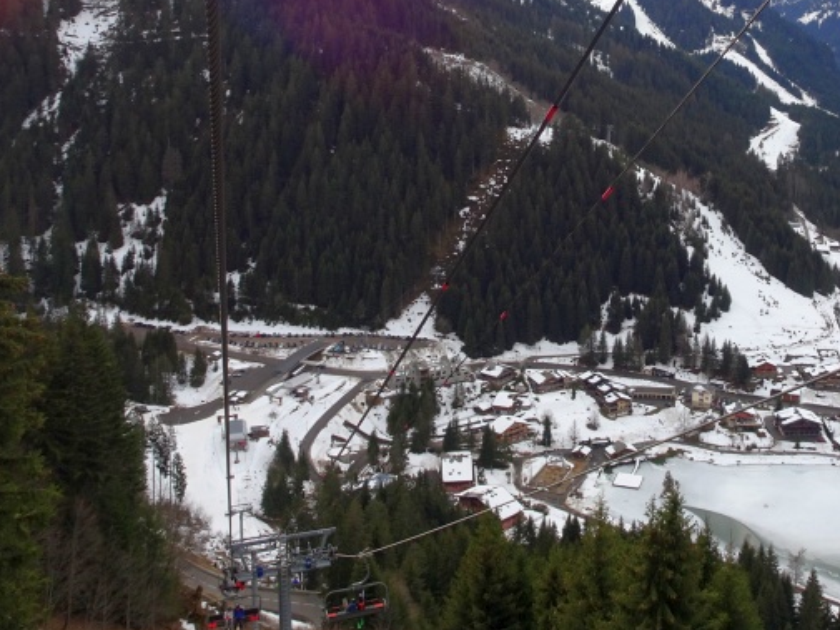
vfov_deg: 36.6
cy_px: 138
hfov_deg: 48.0
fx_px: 922
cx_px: 576
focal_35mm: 38
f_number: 3.5
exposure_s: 1/400
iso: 80
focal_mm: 4.1
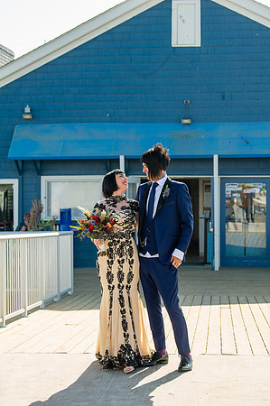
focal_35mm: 82
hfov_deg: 16.6
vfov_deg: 24.8
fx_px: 925
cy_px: 203
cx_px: 135
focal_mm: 82
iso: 200
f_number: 5
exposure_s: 1/160
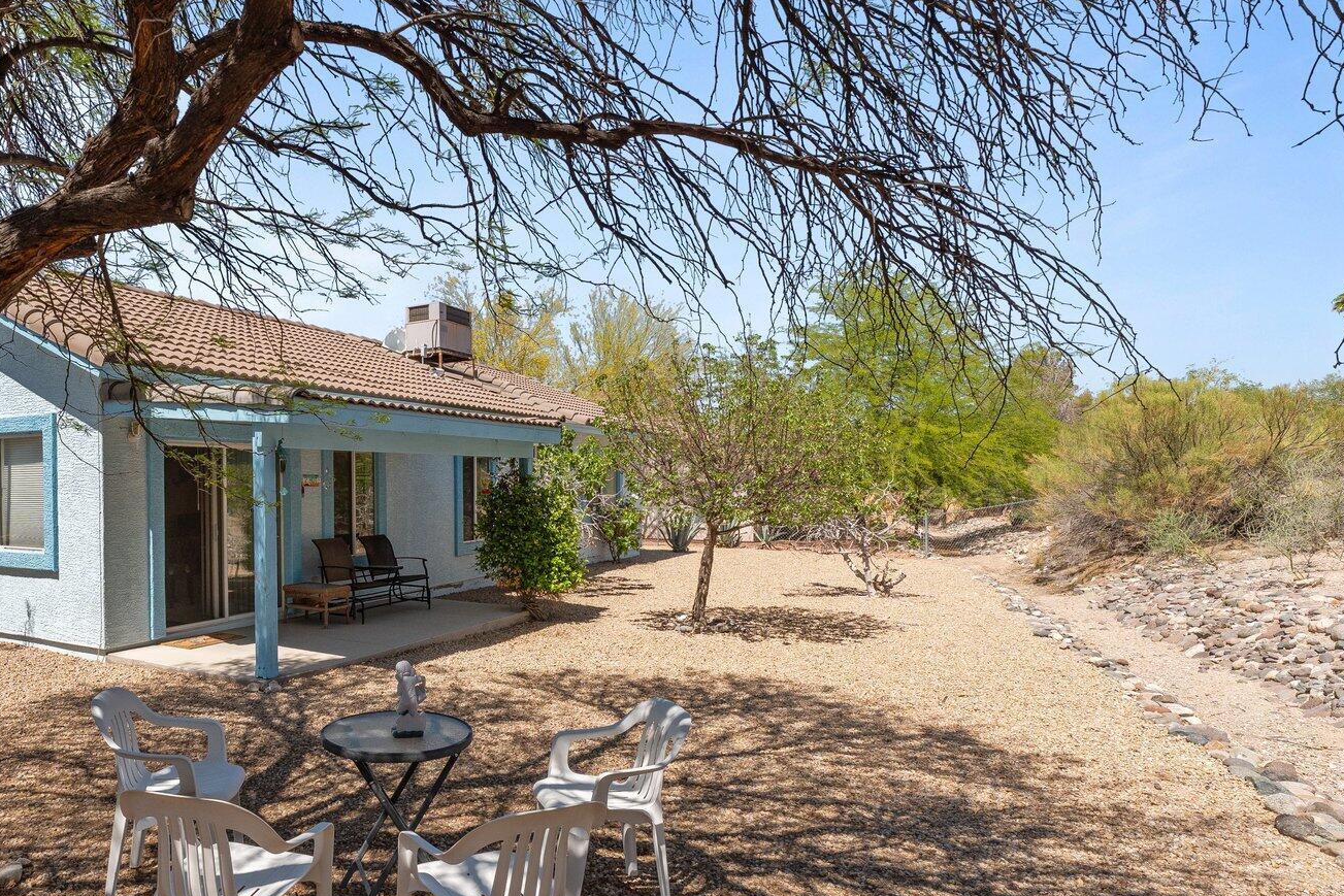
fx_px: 821
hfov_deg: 76.3
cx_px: 459
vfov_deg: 57.1
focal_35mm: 22
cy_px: 505
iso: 400
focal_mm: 14
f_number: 8
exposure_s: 1/1250
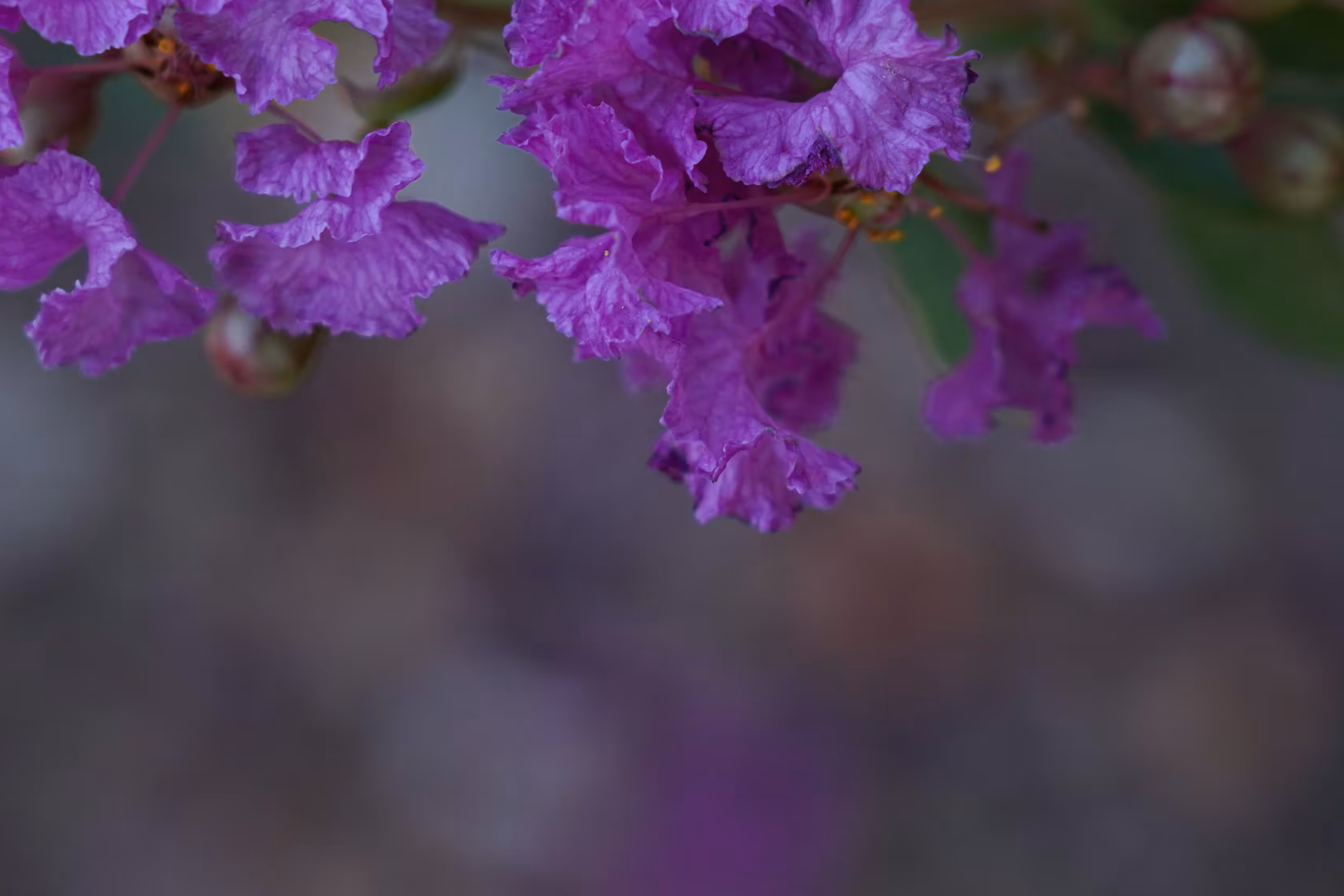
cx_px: 655
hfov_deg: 11.0
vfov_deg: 7.3
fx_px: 6981
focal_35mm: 187
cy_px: 138
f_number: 5
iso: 1000
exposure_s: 1/250
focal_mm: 105
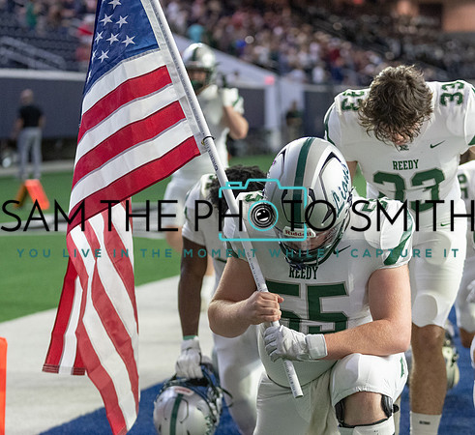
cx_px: 289
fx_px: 1821
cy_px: 252
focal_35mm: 122
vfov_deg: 13.6
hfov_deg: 14.8
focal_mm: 83
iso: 3200
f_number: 2.8
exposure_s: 1/320
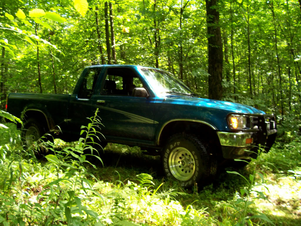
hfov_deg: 54.0
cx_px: 150
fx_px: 296
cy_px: 113
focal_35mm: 34
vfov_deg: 41.8
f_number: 2.7
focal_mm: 5.6
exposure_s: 1/64
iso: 80
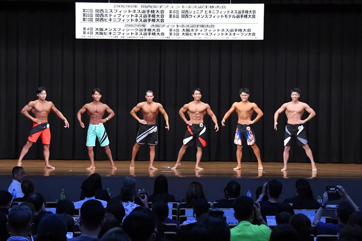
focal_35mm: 93
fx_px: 935
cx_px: 181
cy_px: 120
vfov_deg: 14.7
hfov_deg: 21.9
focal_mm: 62
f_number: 5.6
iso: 8000
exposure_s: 1/400
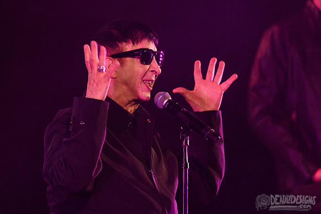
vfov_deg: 1.7
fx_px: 7137
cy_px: 100
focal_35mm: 800
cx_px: 129
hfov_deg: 2.6
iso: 4000
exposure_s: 1/160
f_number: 6.3
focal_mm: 600
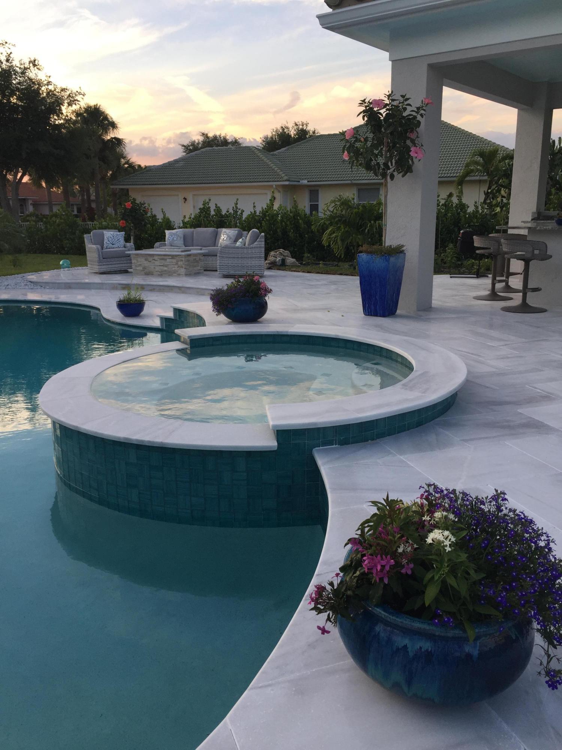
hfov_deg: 48.2
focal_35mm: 29
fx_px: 628
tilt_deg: -12.9
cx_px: 281
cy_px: 375
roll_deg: +0.5
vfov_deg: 61.7
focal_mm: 4.15
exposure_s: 1/150
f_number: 2.2
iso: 32
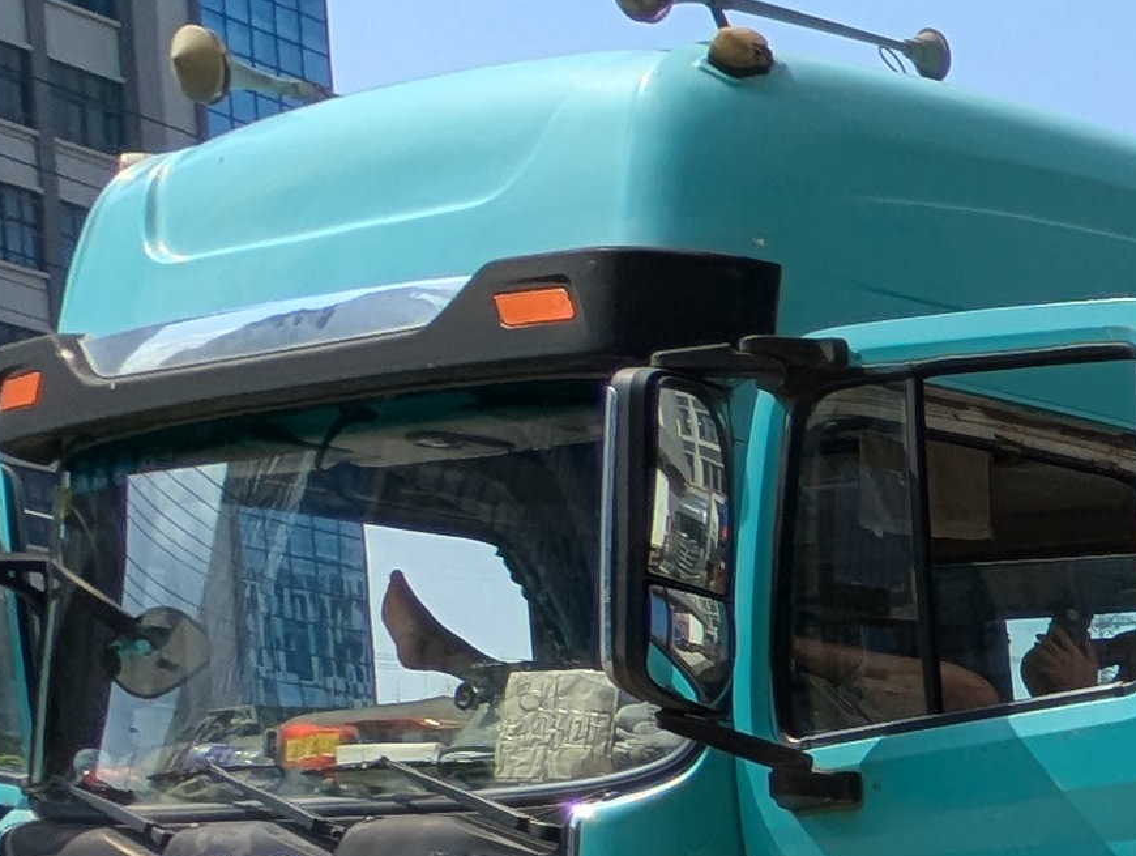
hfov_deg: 16.3
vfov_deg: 17.2
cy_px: 1388
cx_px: 2523
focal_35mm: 75
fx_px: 2465
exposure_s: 1/1637
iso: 51
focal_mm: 2.35
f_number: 2.2
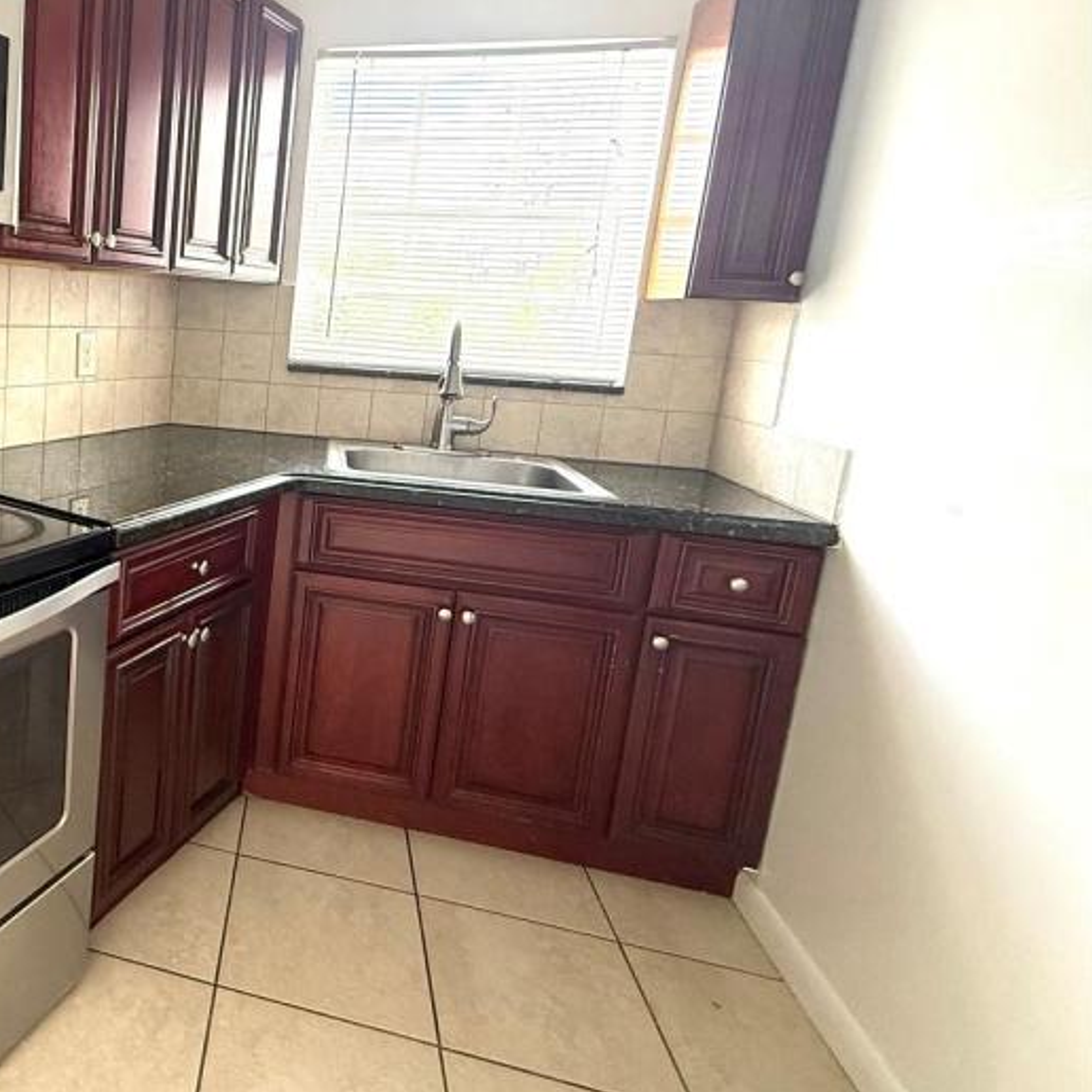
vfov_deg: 66.6
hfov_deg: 56.6
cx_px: 83
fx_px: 821
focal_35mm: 23
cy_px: 438
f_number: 2.2
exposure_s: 1/99
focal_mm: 2.22
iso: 320
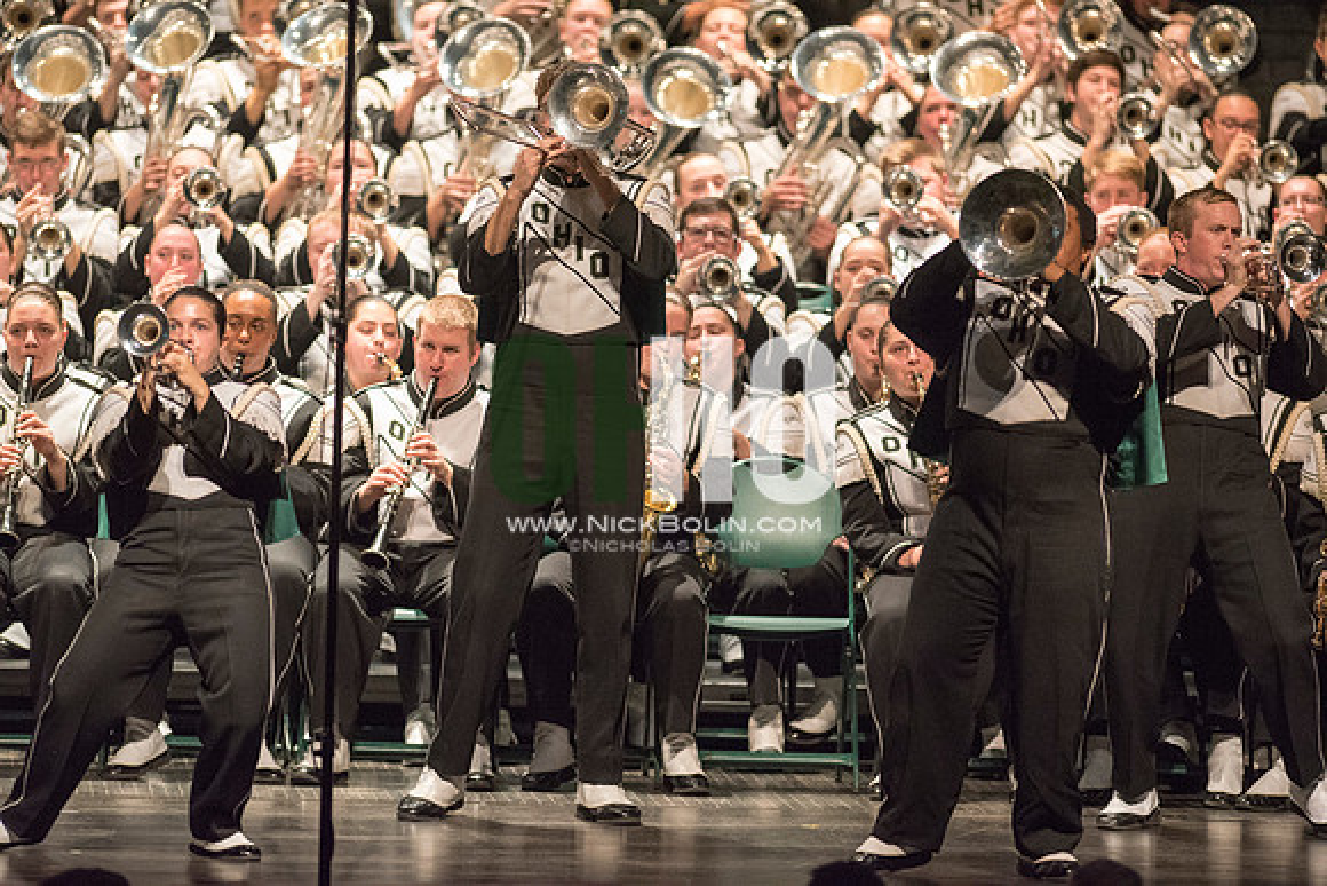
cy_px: 443
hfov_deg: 6.9
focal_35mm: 300
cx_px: 664
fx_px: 11060
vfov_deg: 4.6
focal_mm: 300
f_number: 2.8
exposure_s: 1/500
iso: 4000
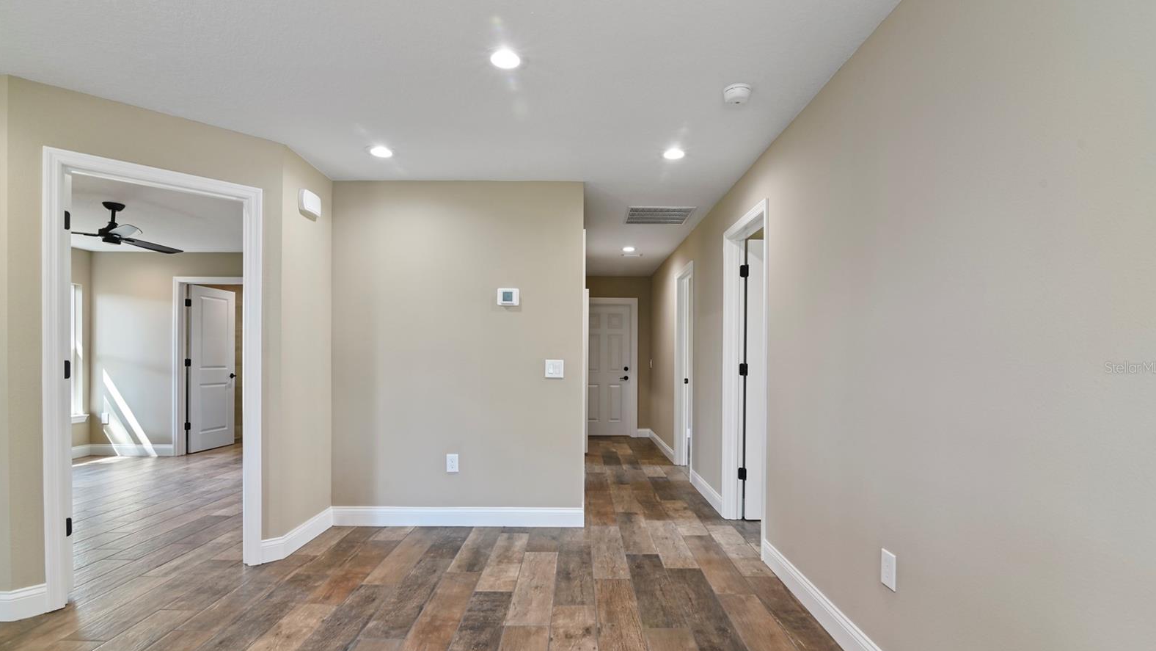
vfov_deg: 63.7
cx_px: 583
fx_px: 521
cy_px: 367
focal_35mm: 17
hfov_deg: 95.9
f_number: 8
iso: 100
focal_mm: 16
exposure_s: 1/5
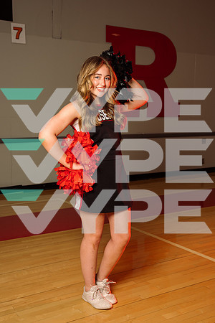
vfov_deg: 41.9
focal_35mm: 47
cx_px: 108
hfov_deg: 28.6
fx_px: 421
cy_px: 162
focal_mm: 47
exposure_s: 1/250
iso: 250
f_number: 6.3
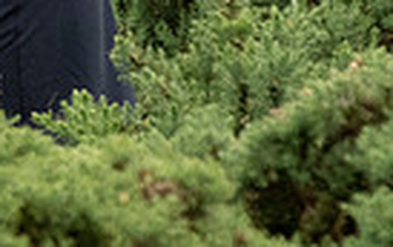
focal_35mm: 2329
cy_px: -269
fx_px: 24976
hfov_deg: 0.9
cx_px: -419
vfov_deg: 0.6
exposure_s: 1/1000
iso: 1600
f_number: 5.6
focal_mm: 360
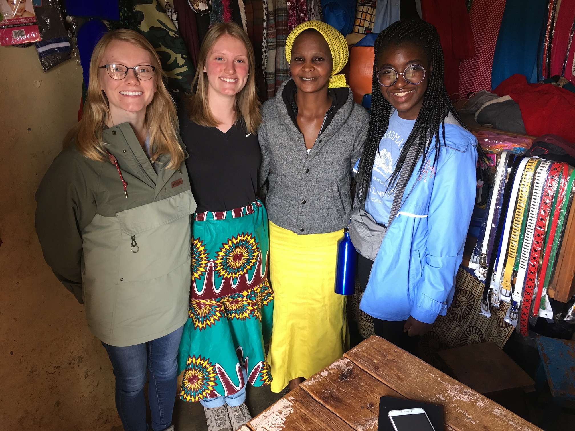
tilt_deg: -22.1
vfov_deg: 48.2
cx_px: 288
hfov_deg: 61.7
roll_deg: -0.2
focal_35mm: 29
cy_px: 216
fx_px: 482
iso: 40
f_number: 2.2
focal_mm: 4.15
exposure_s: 1/17
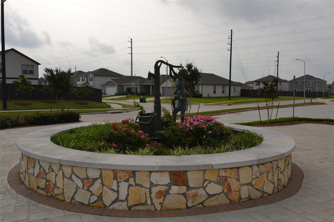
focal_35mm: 30
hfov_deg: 61.9
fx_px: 278
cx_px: 167
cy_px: 111
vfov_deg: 43.6
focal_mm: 20
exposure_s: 1/200
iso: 100
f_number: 11
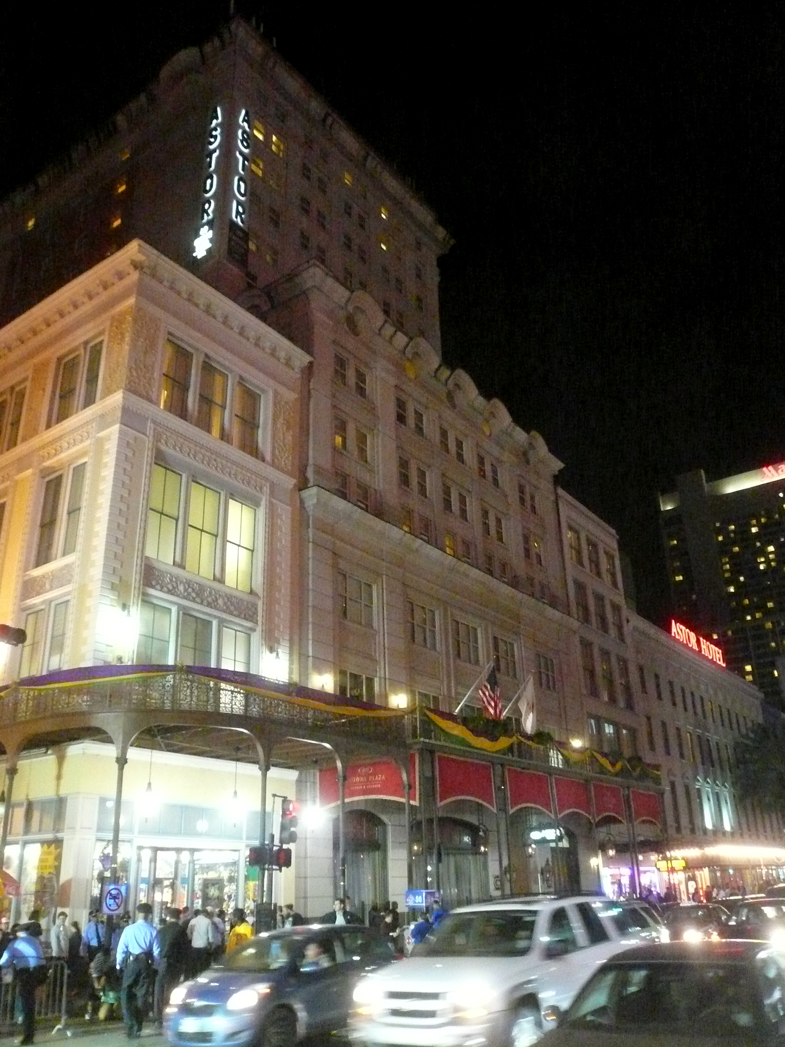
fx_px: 847
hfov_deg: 49.7
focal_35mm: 28
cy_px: 524
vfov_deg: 63.4
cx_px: 392
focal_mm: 4.6
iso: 800
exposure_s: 1/13
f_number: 2.8
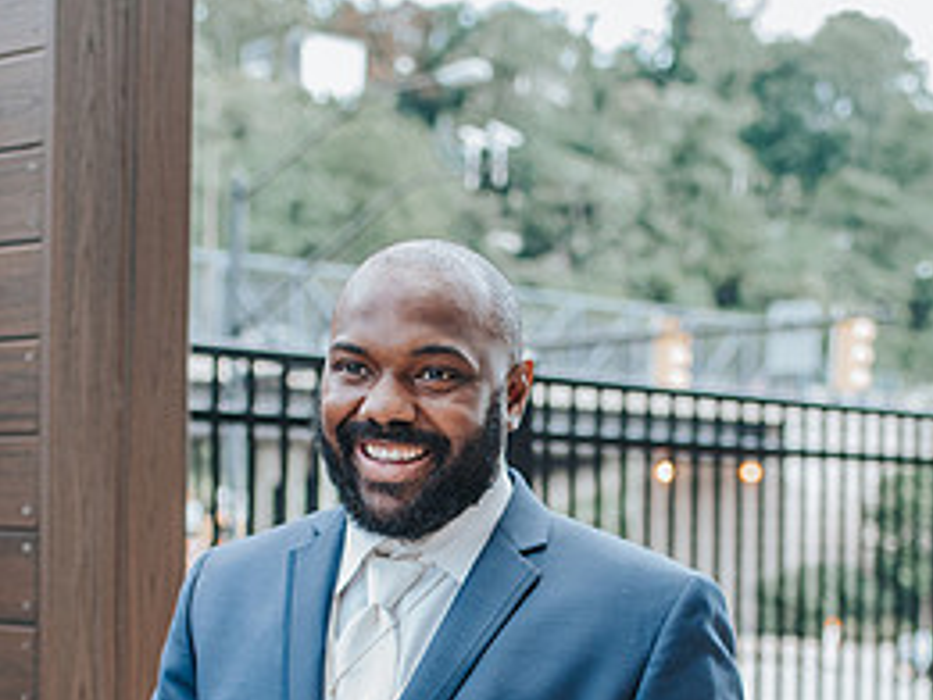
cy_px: 657
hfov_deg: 22.5
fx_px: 2346
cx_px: 473
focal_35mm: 87
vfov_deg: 16.7
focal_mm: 35
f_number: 2.2
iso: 500
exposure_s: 1/800
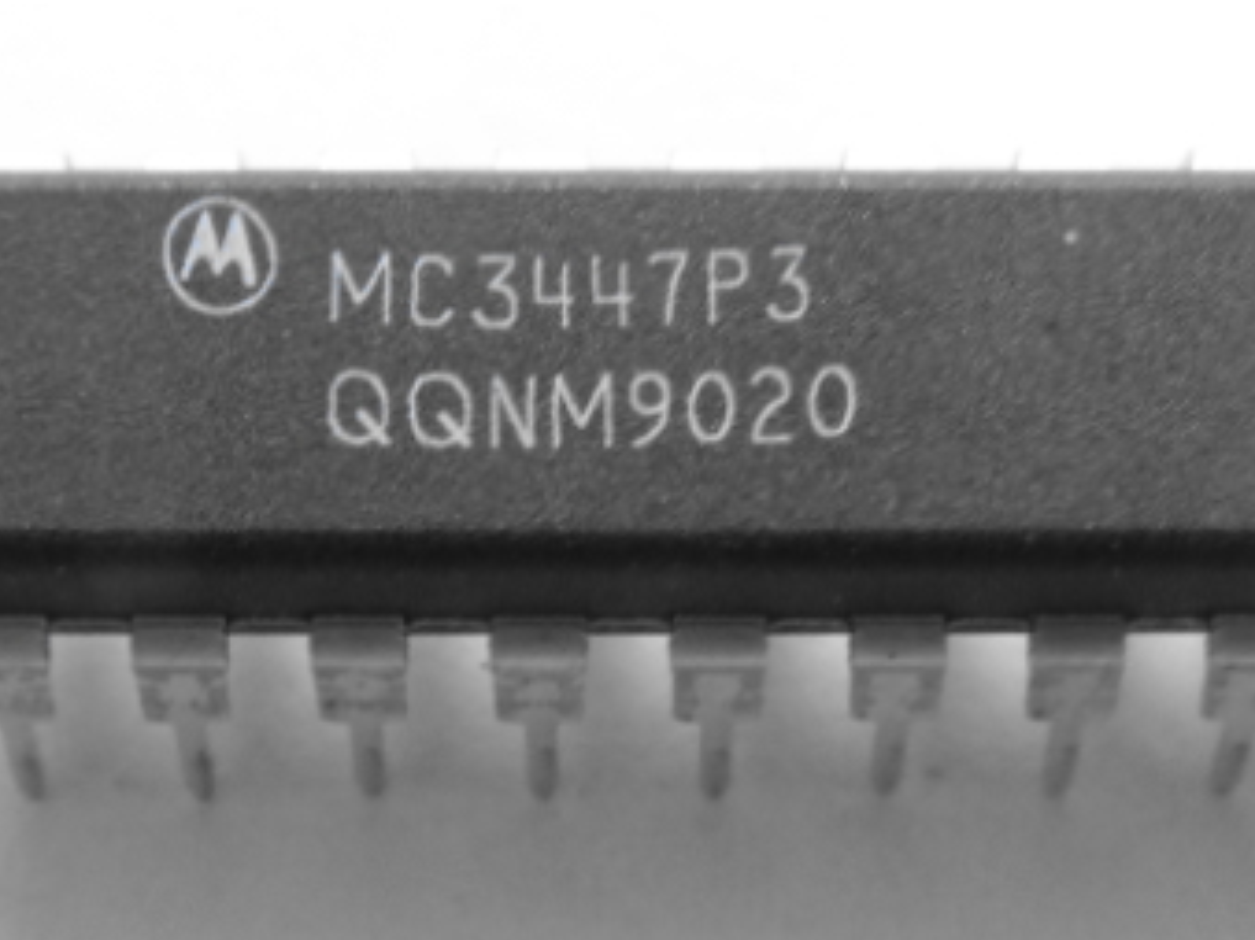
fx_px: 5400
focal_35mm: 149
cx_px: 711
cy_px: 537
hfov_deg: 13.3
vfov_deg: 10.0
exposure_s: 1/8
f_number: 4.3
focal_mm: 14.1
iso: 400
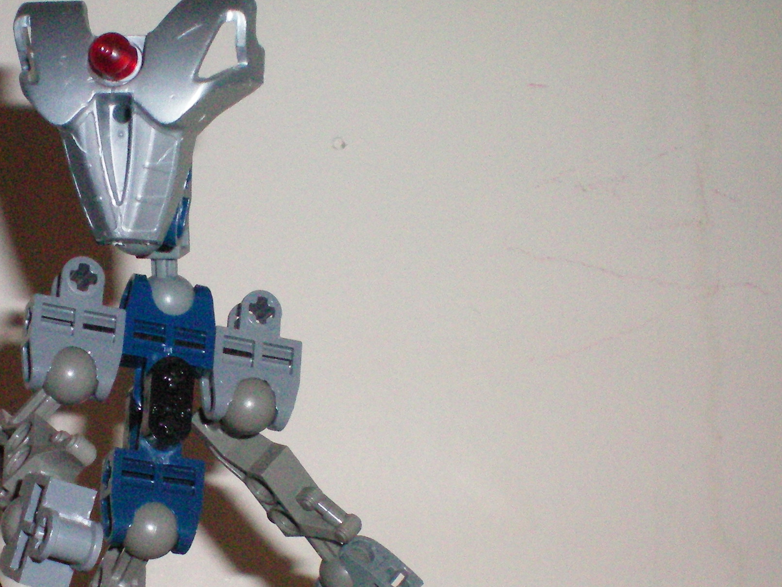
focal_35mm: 77
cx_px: 179
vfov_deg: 18.9
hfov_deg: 25.0
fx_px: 1739
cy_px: 500
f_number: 4.6
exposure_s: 1/60
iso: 400
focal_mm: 6.3
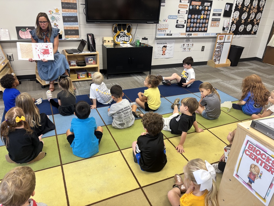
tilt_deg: -25.8
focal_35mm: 26
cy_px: 103
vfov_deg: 53.1
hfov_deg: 67.3
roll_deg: -3.0
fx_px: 206
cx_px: 137
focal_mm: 5.96
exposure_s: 1/60
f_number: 1.6
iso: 100
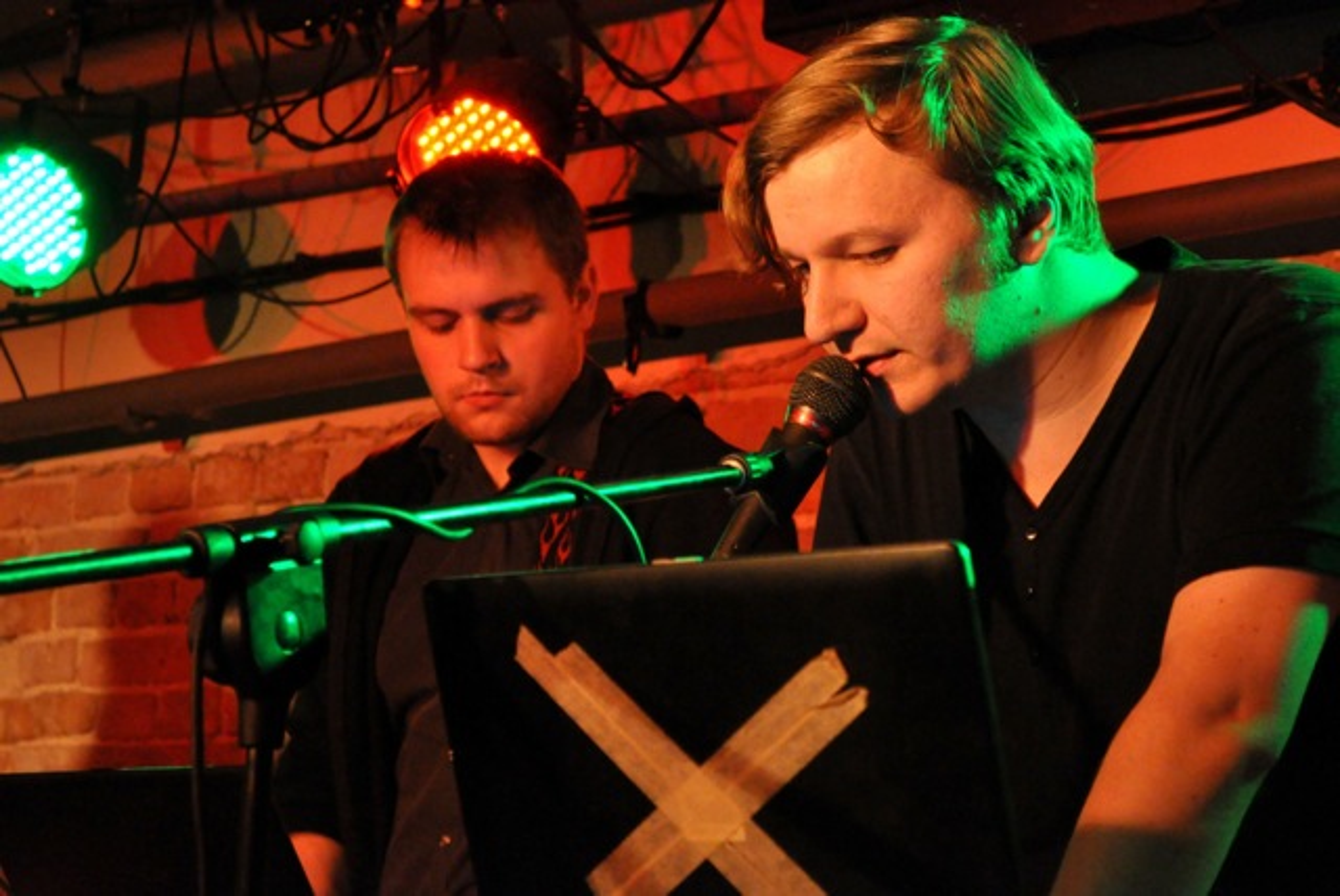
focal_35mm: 82
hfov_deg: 24.6
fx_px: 3074
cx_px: 670
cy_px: 448
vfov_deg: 16.6
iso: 3200
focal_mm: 55
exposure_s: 1/15
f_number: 5.6
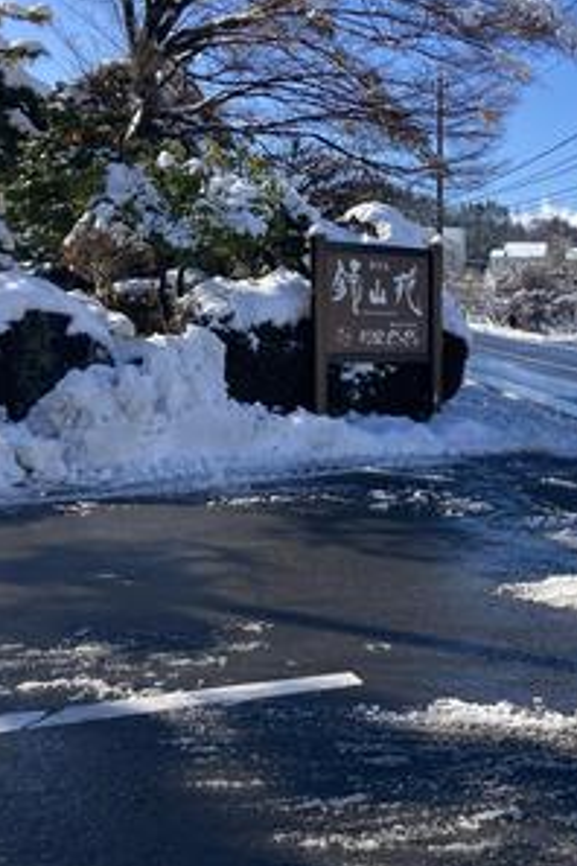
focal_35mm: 49
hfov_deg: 25.8
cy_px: 386
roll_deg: +0.2
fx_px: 1178
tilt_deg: -1.5
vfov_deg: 40.3
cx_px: 606
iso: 20
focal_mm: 3.99
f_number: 1.8
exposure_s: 1/1779
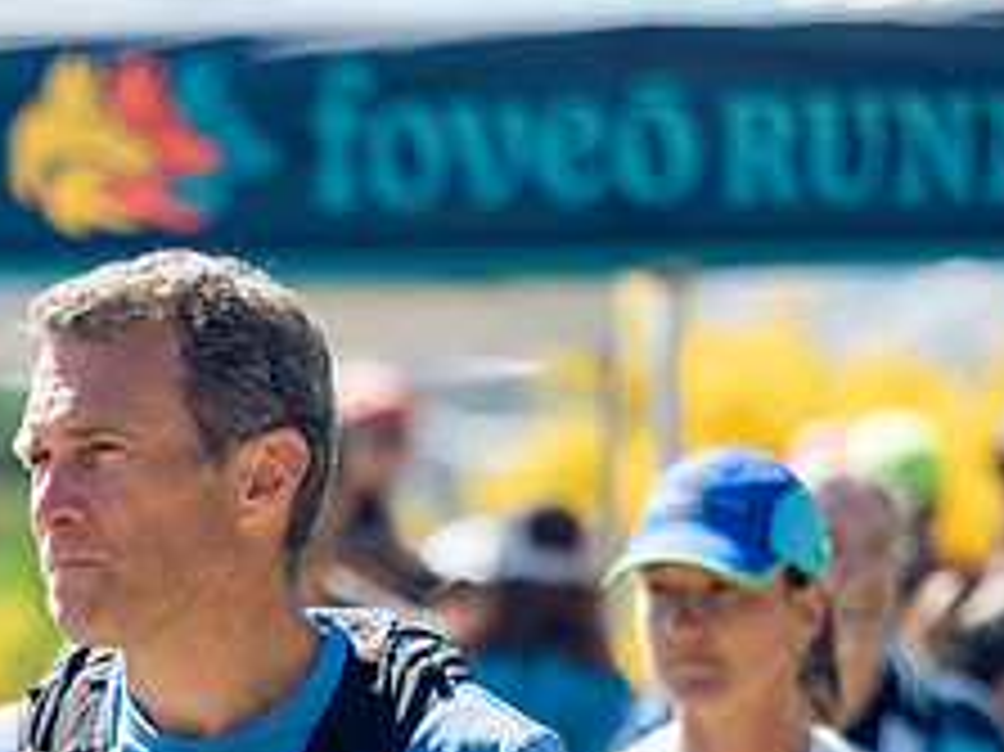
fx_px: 22611
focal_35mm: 780
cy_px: 723
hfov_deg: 2.5
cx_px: -81
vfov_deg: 1.9
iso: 320
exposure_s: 1/1600
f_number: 2.8
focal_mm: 150
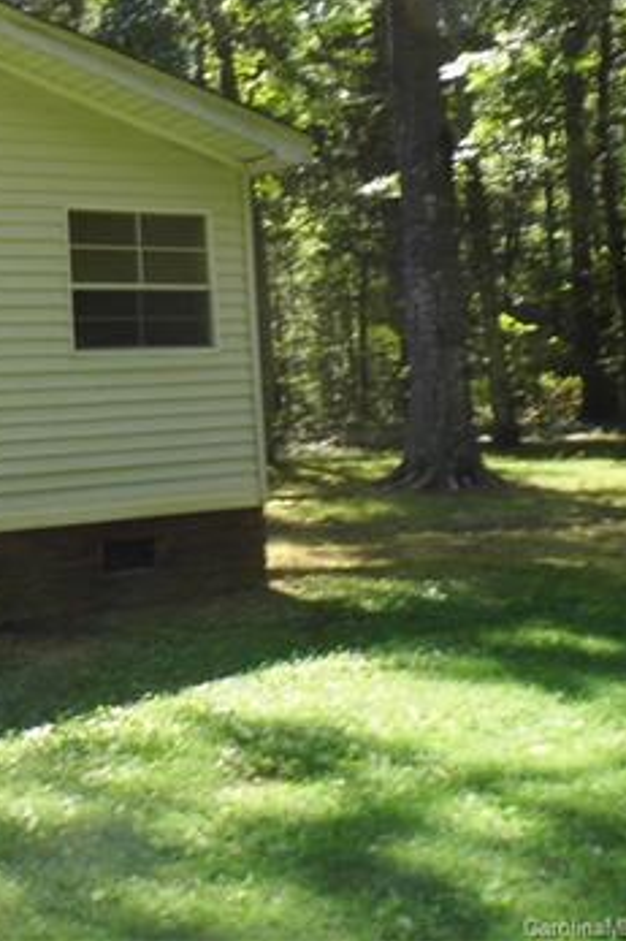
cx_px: -149
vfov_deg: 40.5
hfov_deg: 25.0
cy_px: 293
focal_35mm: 48
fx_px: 1253
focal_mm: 4.46
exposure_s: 1/245
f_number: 3.1
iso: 100
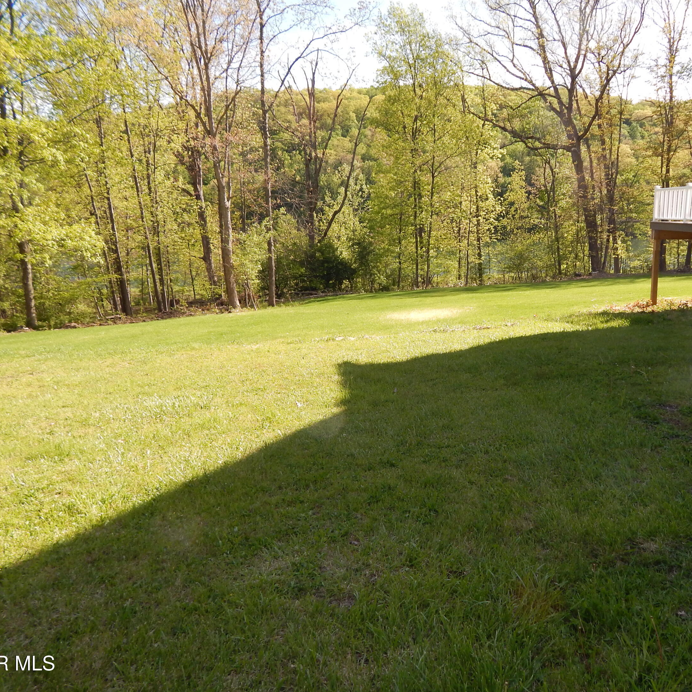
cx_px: 428
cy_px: 339
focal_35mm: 28
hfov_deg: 56.7
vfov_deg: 57.3
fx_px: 633
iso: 125
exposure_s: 1/500
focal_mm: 4
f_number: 3
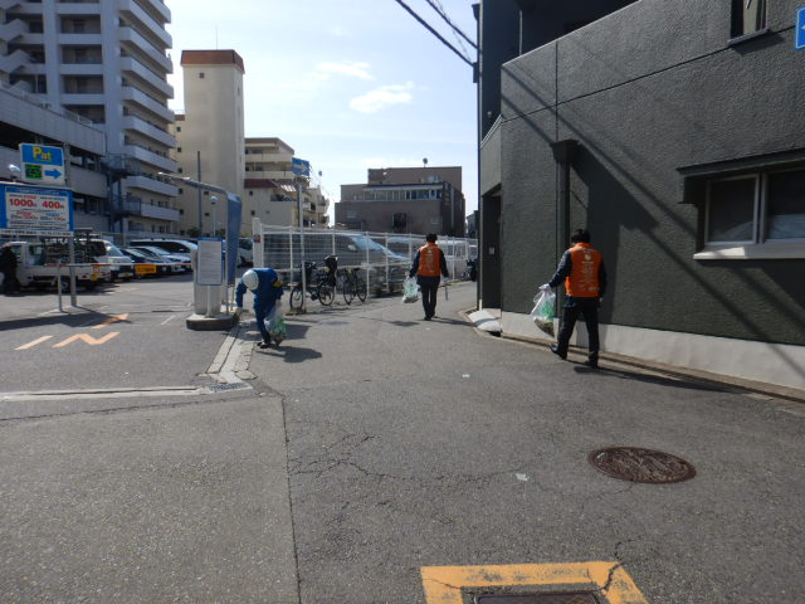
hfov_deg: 71.6
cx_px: 402
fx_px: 558
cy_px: 302
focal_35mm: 24
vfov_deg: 56.8
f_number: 4.1
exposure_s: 1/1000
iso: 125
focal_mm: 4.3
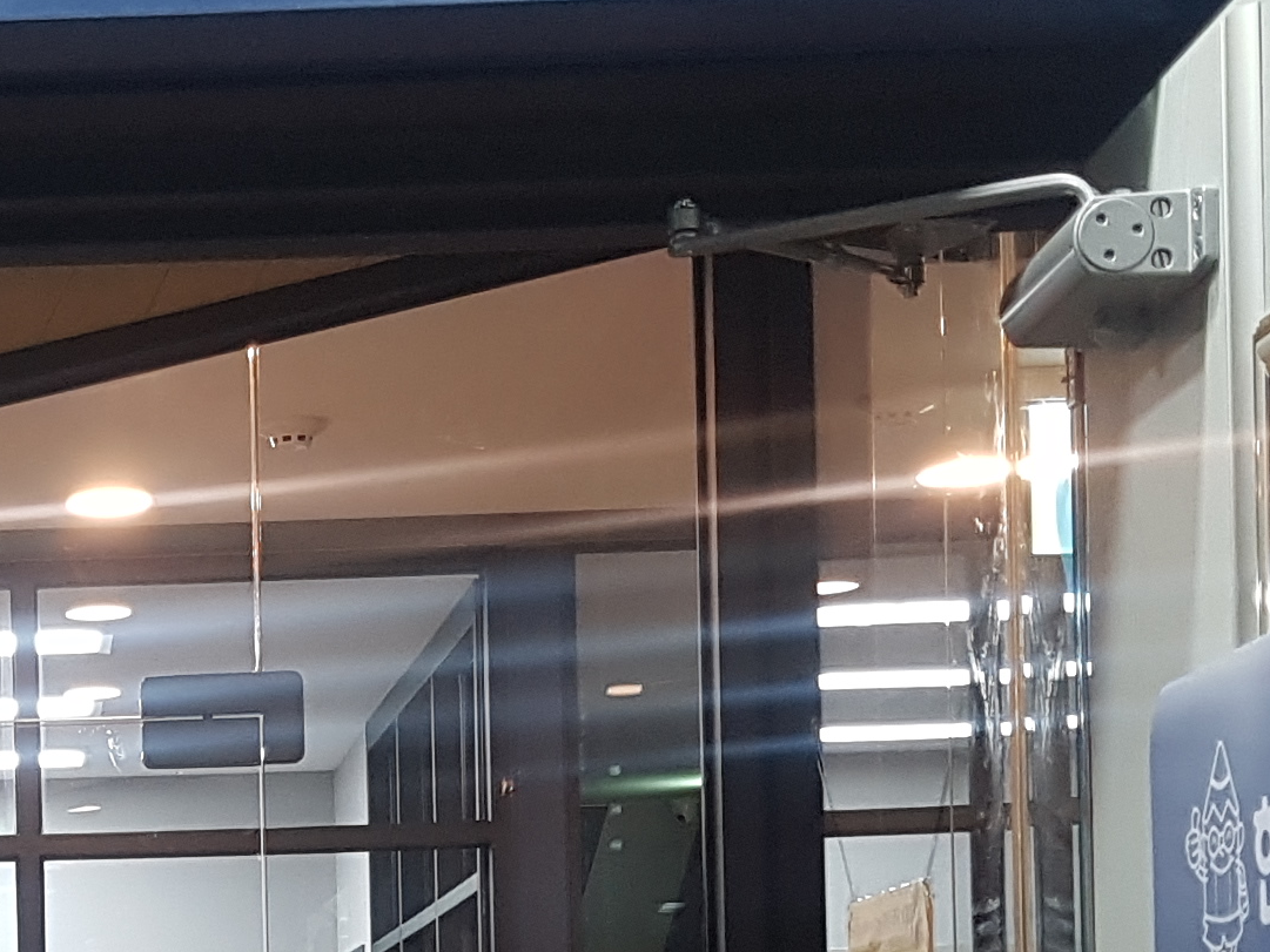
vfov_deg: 14.8
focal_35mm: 97
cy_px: 1103
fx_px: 3559
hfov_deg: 19.3
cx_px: -186
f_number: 1.7
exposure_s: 1/60
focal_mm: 4.2
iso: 125
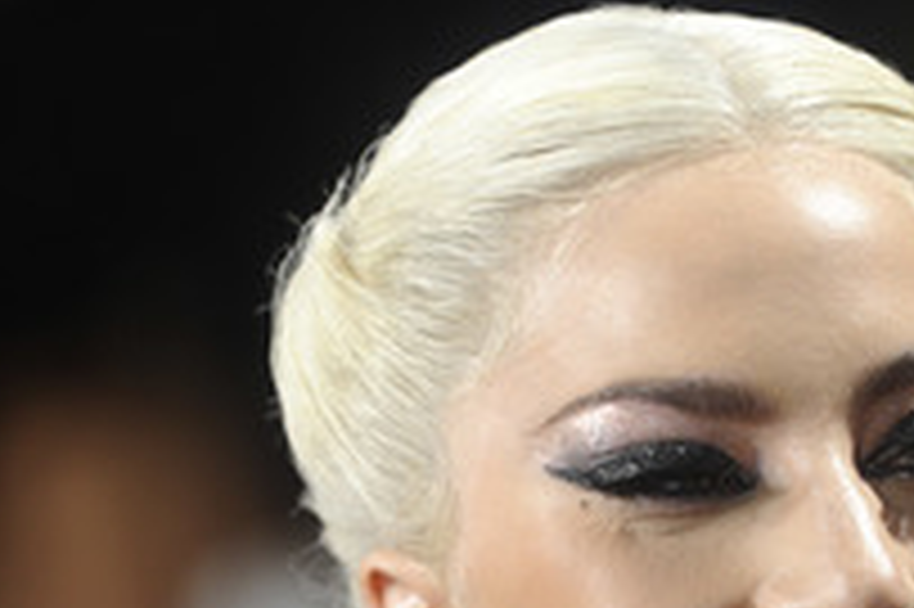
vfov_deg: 3.1
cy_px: 631
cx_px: 725
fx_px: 11238
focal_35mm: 443
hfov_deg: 4.7
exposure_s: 1/1600
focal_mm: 200
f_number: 4.5
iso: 1600
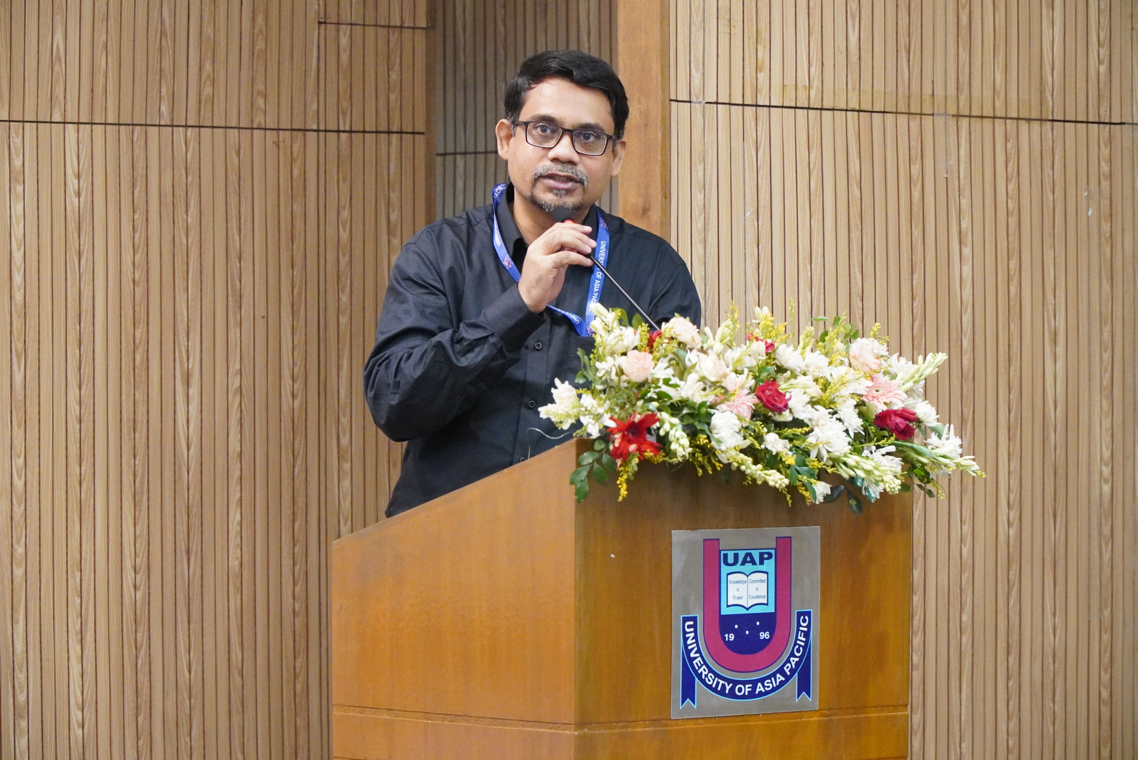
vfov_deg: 9.4
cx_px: 569
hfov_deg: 14.1
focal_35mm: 146
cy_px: 380
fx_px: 4602
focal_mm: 97
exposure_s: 1/40
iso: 6400
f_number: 5.6
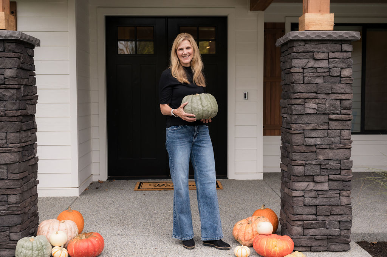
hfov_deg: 44.9
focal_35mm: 44
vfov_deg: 30.7
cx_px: 196
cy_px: 129
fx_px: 469
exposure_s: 1/400
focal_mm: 43
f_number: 4
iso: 500
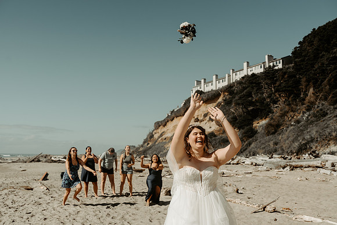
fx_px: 328
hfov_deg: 54.4
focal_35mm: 35
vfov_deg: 37.9
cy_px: 112
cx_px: 168
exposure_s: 1/2500
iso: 100
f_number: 4
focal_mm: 35
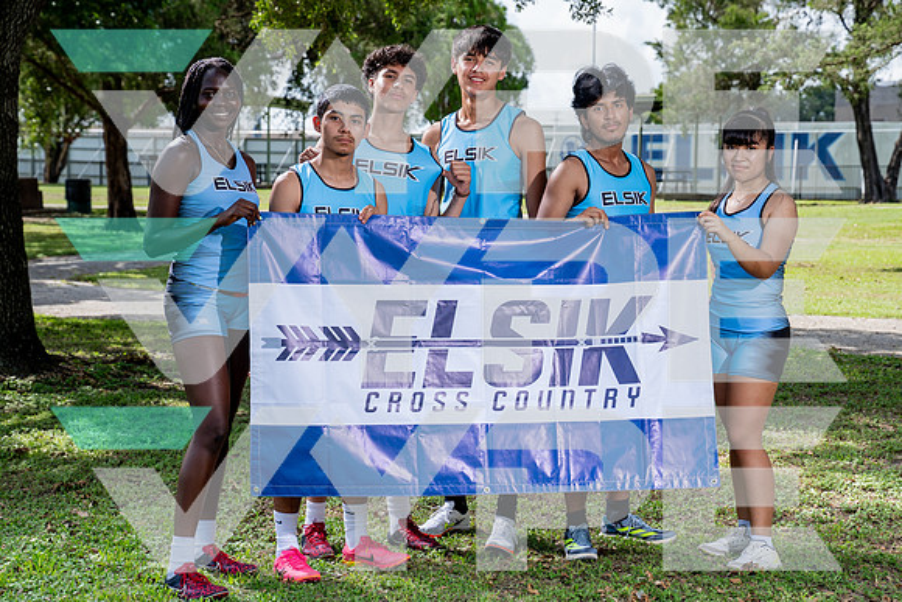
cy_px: 296
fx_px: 1912
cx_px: 489
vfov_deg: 17.9
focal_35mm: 76
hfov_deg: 26.5
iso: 100
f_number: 5.6
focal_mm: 70
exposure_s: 1/250
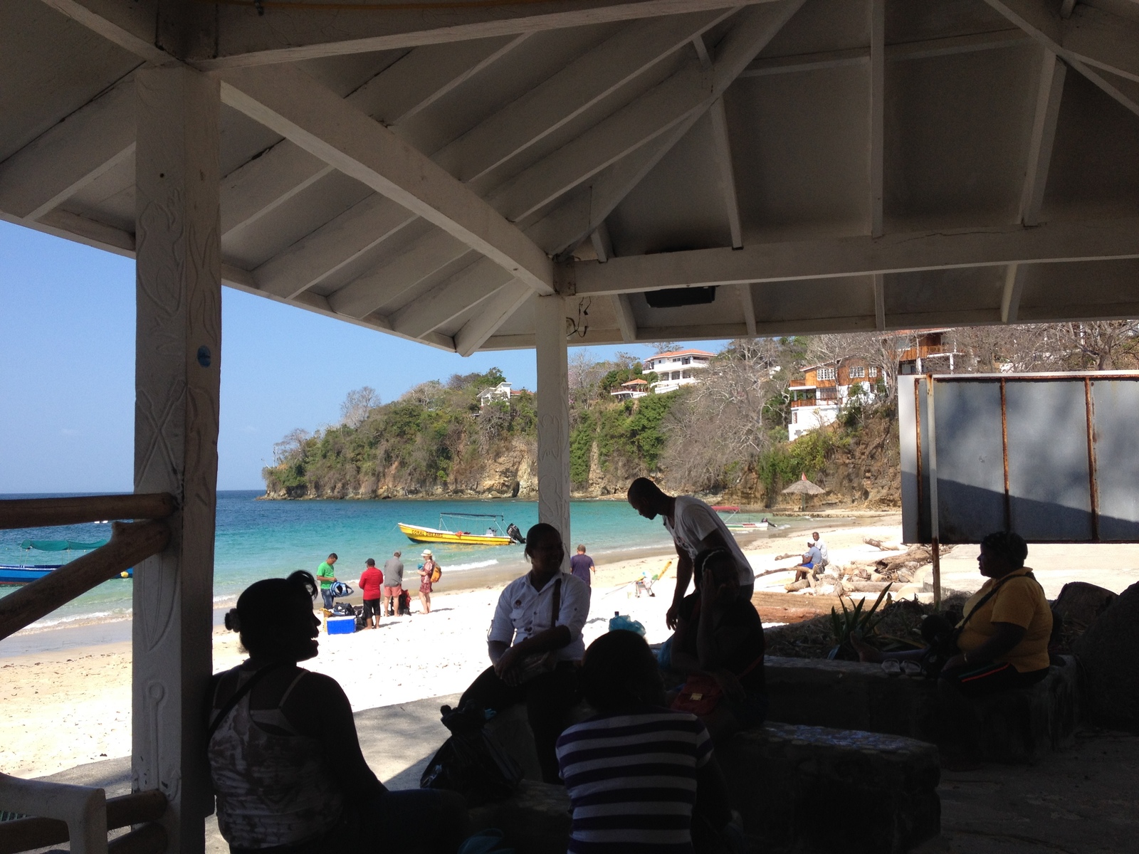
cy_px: 427
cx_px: 570
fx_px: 1152
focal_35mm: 35
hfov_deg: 52.6
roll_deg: +1.3
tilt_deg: +1.0
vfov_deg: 40.7
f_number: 2.4
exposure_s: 1/1314
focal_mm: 4.28
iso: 50
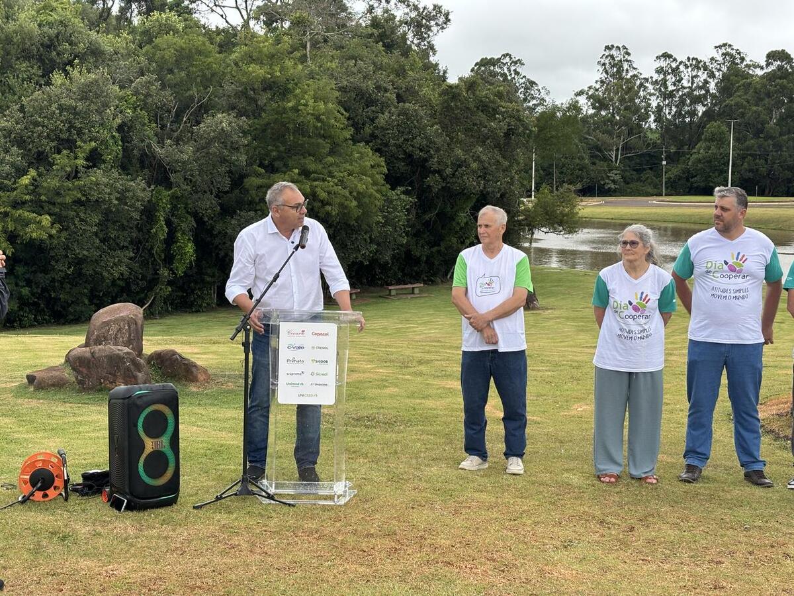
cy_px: 298
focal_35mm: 52
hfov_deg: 36.8
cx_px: 397
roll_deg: +0.3
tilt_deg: -7.6
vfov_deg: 28.0
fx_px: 1193
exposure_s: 1/118
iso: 50
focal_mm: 5.96
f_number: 1.6
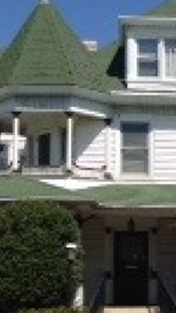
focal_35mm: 86
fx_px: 713
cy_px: 229
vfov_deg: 24.5
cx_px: 198
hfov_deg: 13.8
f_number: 2.4
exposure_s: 1/1869
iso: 50
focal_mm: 4.12
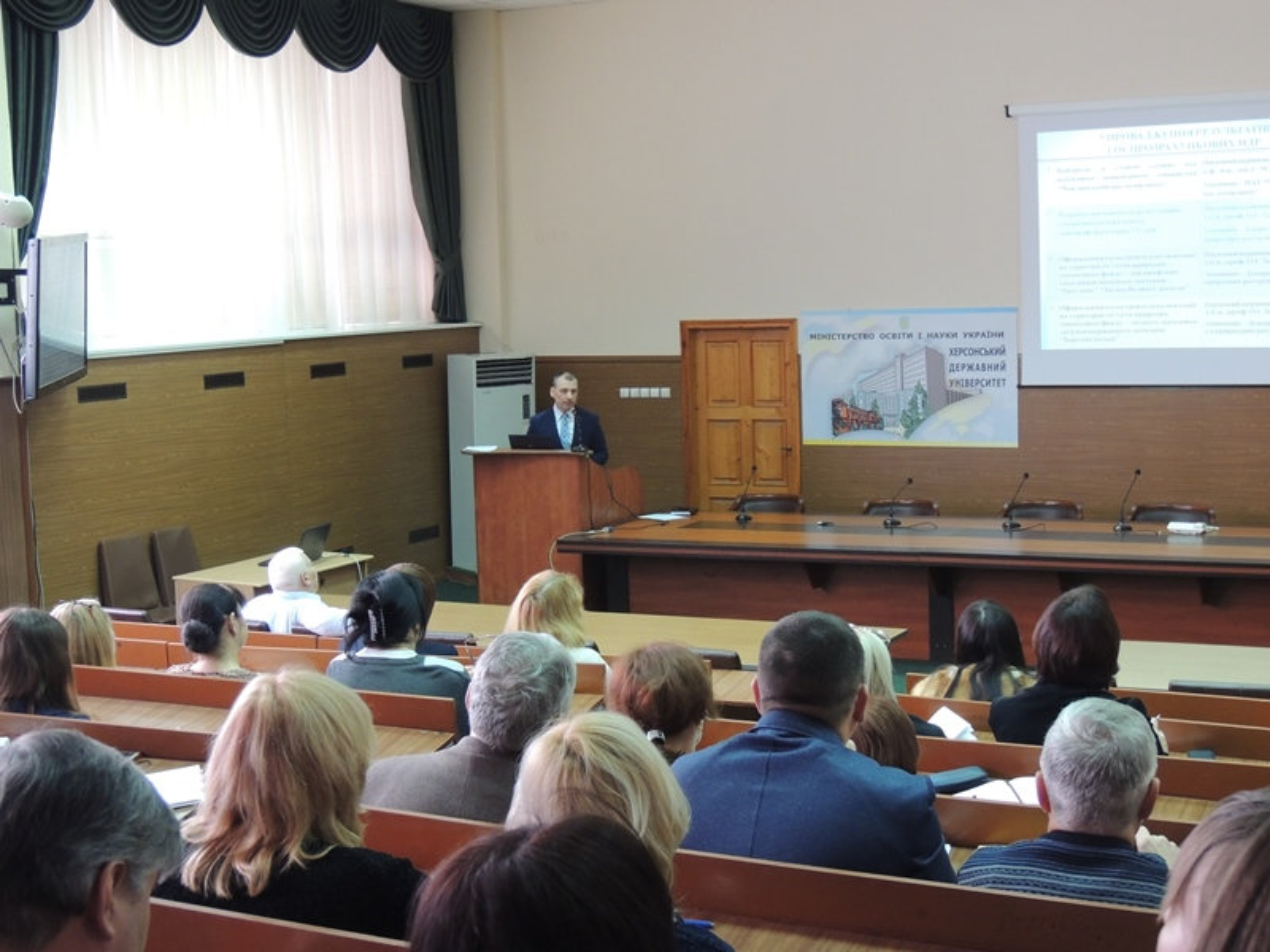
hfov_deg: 38.2
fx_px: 1834
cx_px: 635
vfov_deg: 29.1
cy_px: 476
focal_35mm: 50
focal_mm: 8.9
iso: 400
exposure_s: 1/15
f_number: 3.6
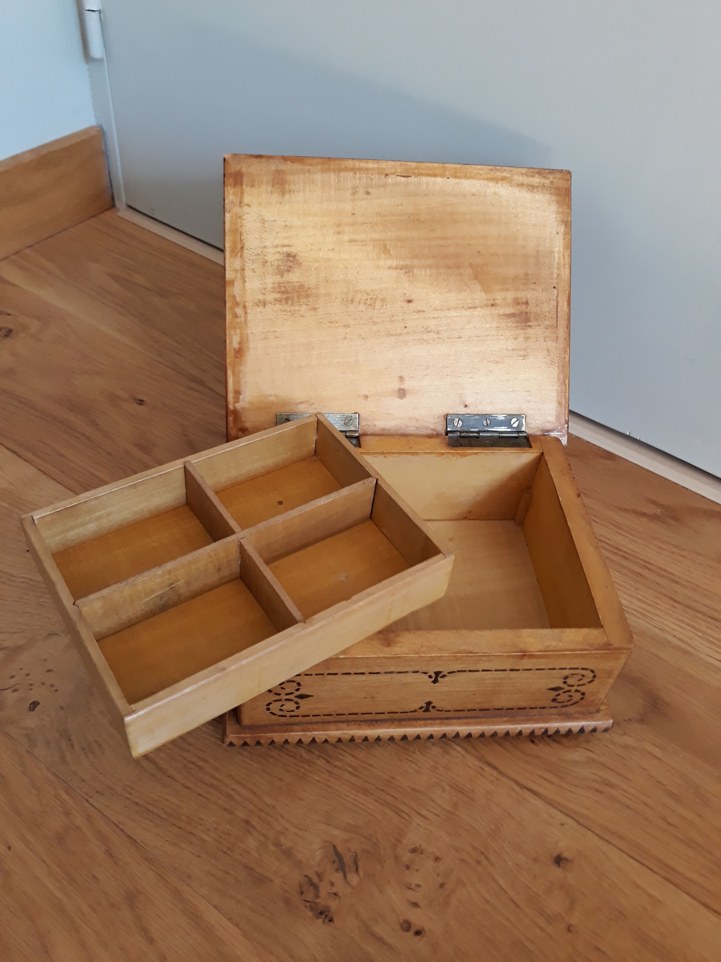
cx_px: 360
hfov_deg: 51.4
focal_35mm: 27
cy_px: 481
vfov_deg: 65.3
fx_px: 750
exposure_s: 1/50
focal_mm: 3.71
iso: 160
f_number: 1.7
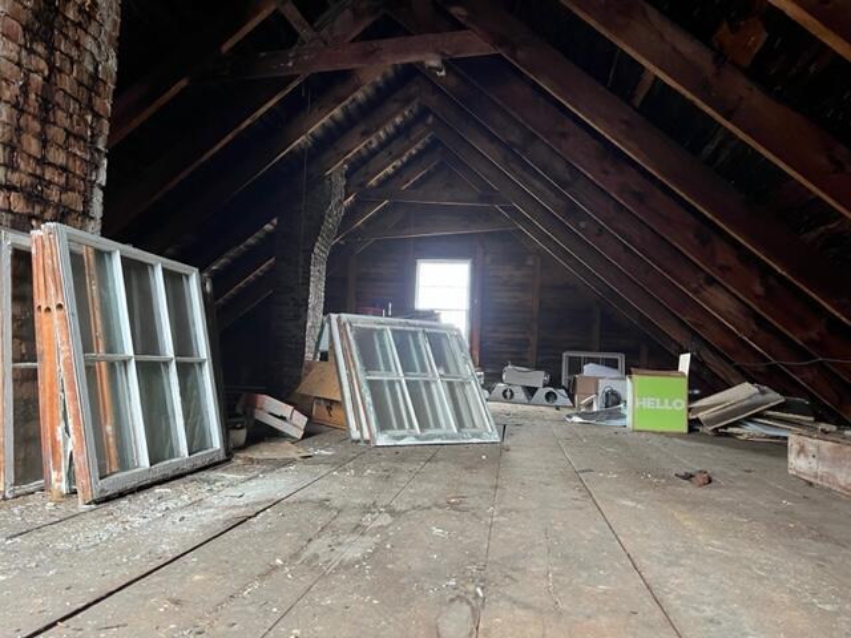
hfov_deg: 67.3
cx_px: 426
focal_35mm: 26
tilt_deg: +4.6
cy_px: 319
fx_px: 639
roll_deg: -1.9
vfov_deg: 53.1
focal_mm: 5.7
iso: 400
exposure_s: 1/40
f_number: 1.5
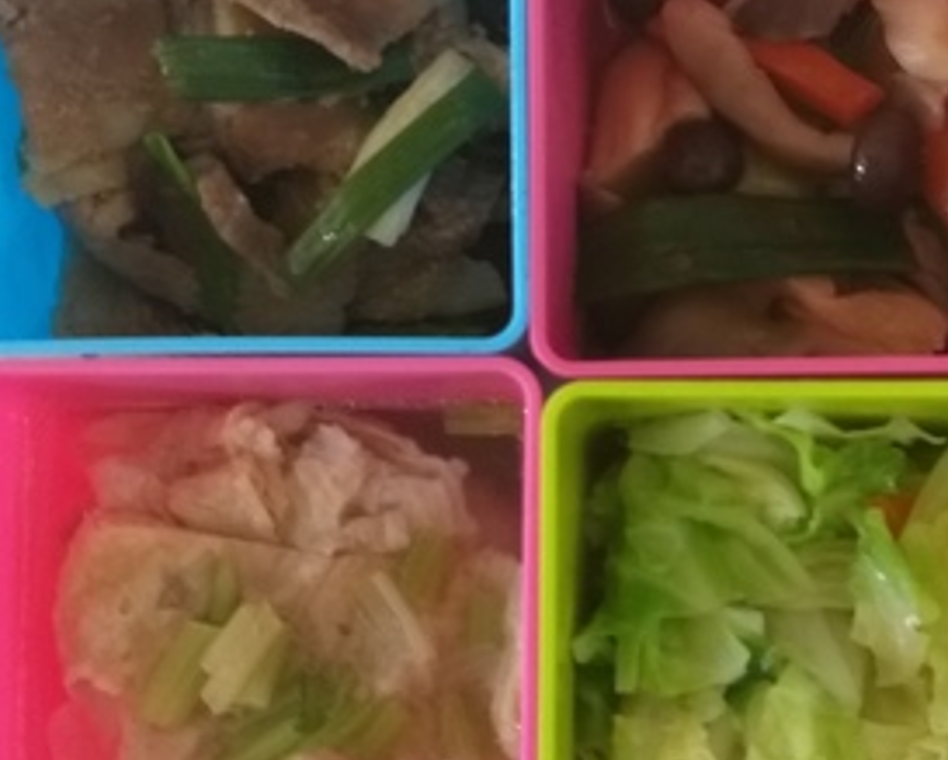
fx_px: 1826
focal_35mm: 65
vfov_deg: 23.5
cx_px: 764
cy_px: 380
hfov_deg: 28.5
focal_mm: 3.93
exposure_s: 1/24
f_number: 1.7
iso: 320
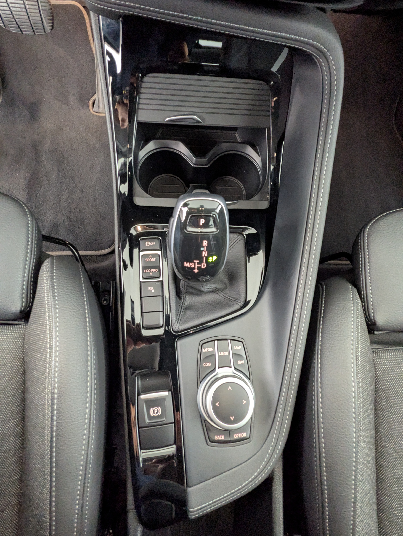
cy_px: 268
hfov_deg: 78.2
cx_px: 202
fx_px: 248
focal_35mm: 16
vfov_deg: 94.4
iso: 562
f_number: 2.2
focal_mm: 2.35
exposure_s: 1/25.3
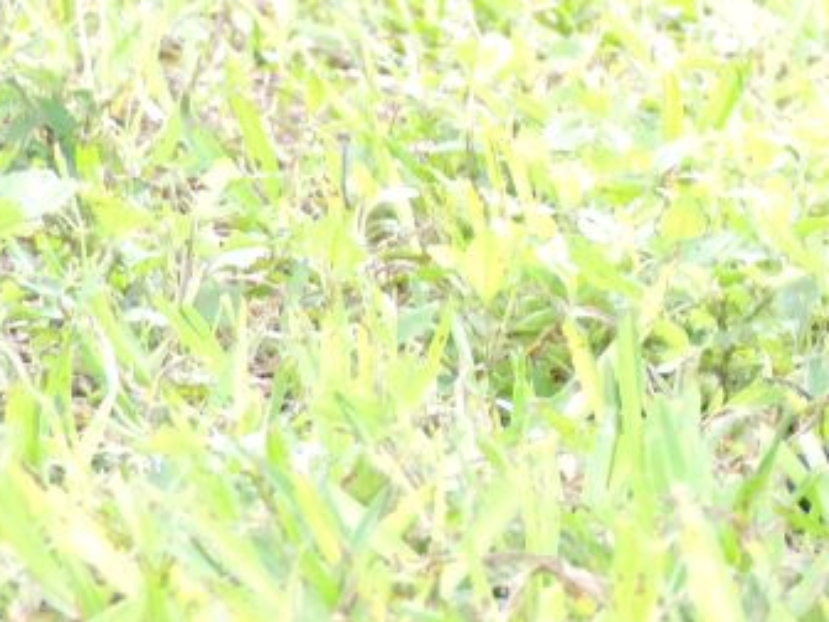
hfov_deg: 5.5
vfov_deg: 4.2
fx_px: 8550
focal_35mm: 357
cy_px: -35
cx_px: 1246
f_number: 4.1
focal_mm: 17.8
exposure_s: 1/100
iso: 400
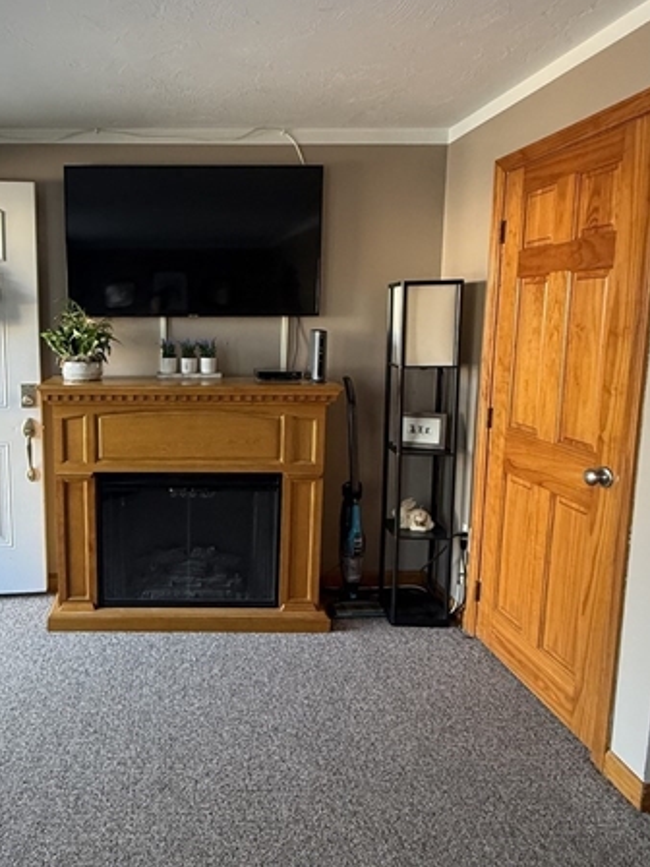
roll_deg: -0.1
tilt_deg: -6.7
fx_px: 601
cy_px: 403
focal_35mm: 24
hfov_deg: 54.4
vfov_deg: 71.5
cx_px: 168
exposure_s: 1/66
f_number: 2.2
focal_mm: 2.22
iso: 320
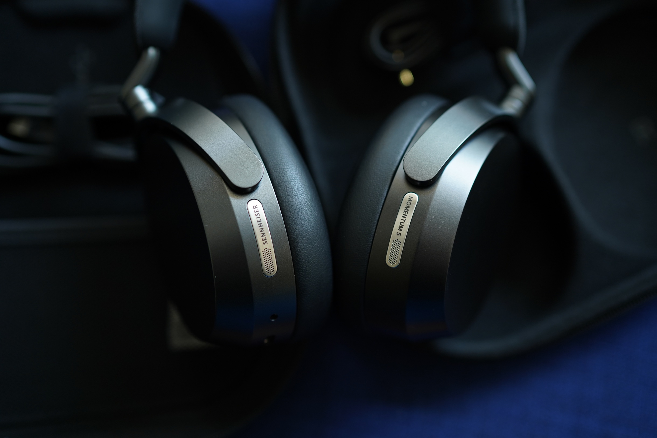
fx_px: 639
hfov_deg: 54.4
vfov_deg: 37.8
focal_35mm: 35
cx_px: 328
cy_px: 219
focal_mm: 35
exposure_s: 1/100
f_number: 2
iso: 500
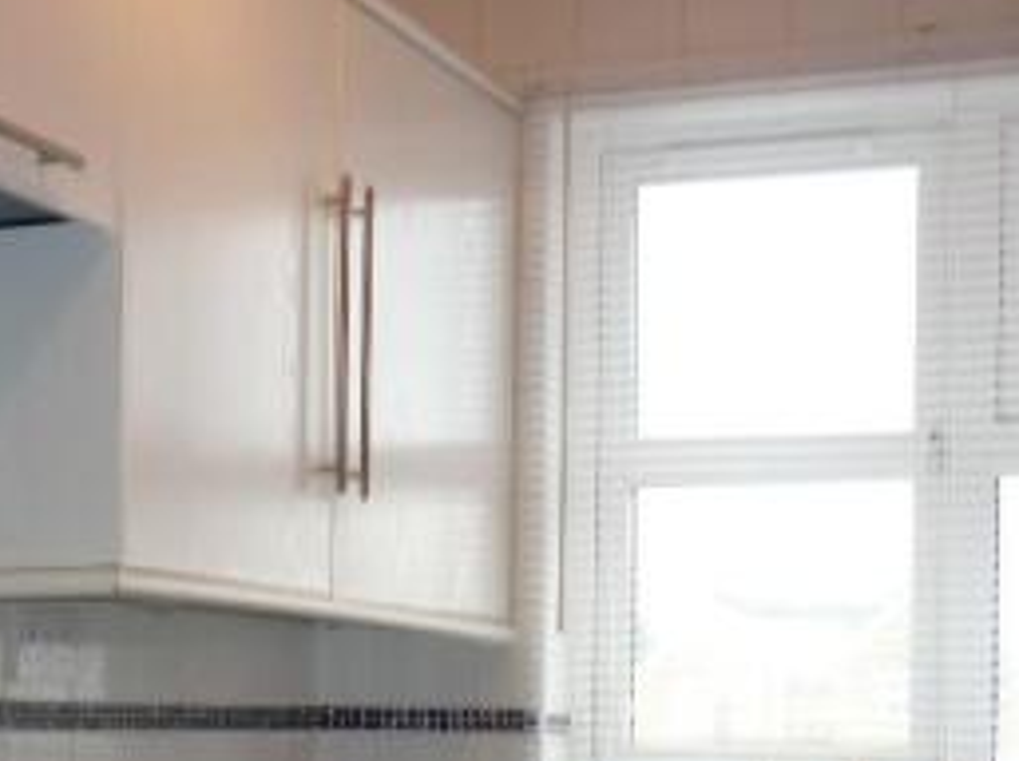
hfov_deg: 25.9
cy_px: 799
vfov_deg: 18.9
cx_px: 379
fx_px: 2205
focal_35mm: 75
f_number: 2.8
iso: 100
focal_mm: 5.5
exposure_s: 1/30
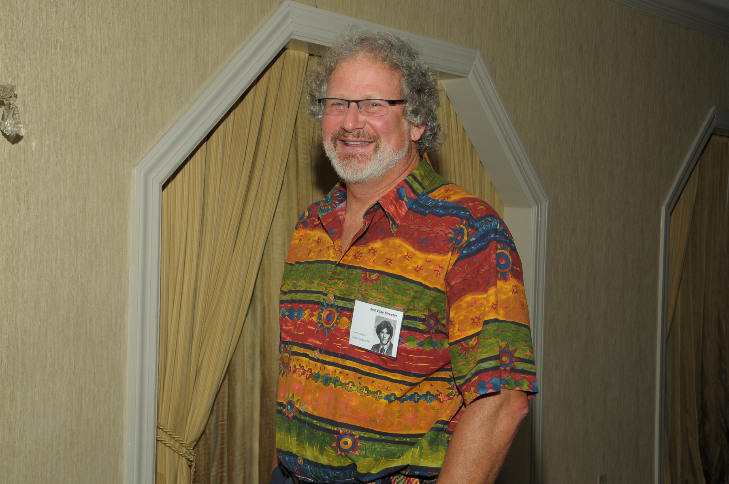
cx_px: 364
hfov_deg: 41.2
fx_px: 971
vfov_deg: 28.0
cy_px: 242
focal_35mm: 48
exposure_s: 1/200
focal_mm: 32
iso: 250
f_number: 6.3
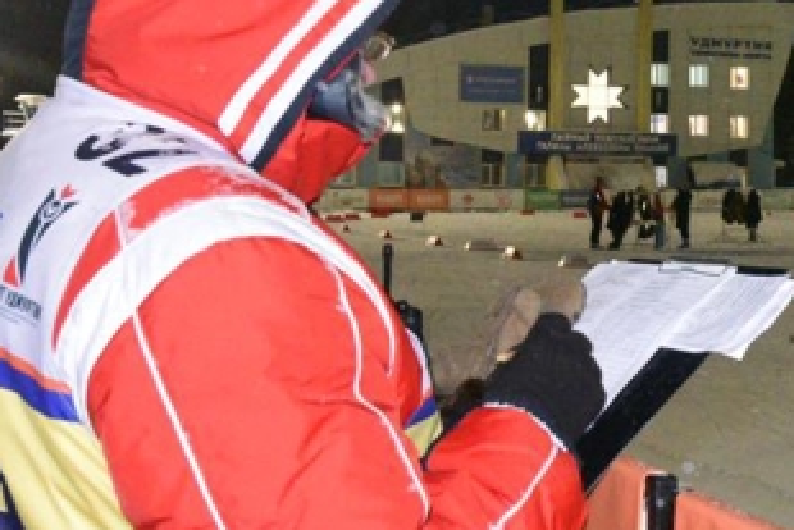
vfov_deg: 23.4
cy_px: 210
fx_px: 1280
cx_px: 720
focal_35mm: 58
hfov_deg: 32.7
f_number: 10
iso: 12800
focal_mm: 24
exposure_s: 1/60
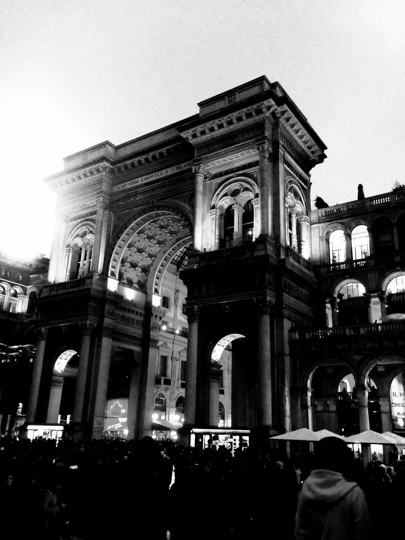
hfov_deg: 42.9
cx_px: 202
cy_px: 270
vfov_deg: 55.4
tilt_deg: +20.3
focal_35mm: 33
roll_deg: -2.9
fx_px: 515
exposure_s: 1/20
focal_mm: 4.12
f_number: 2.4
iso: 125
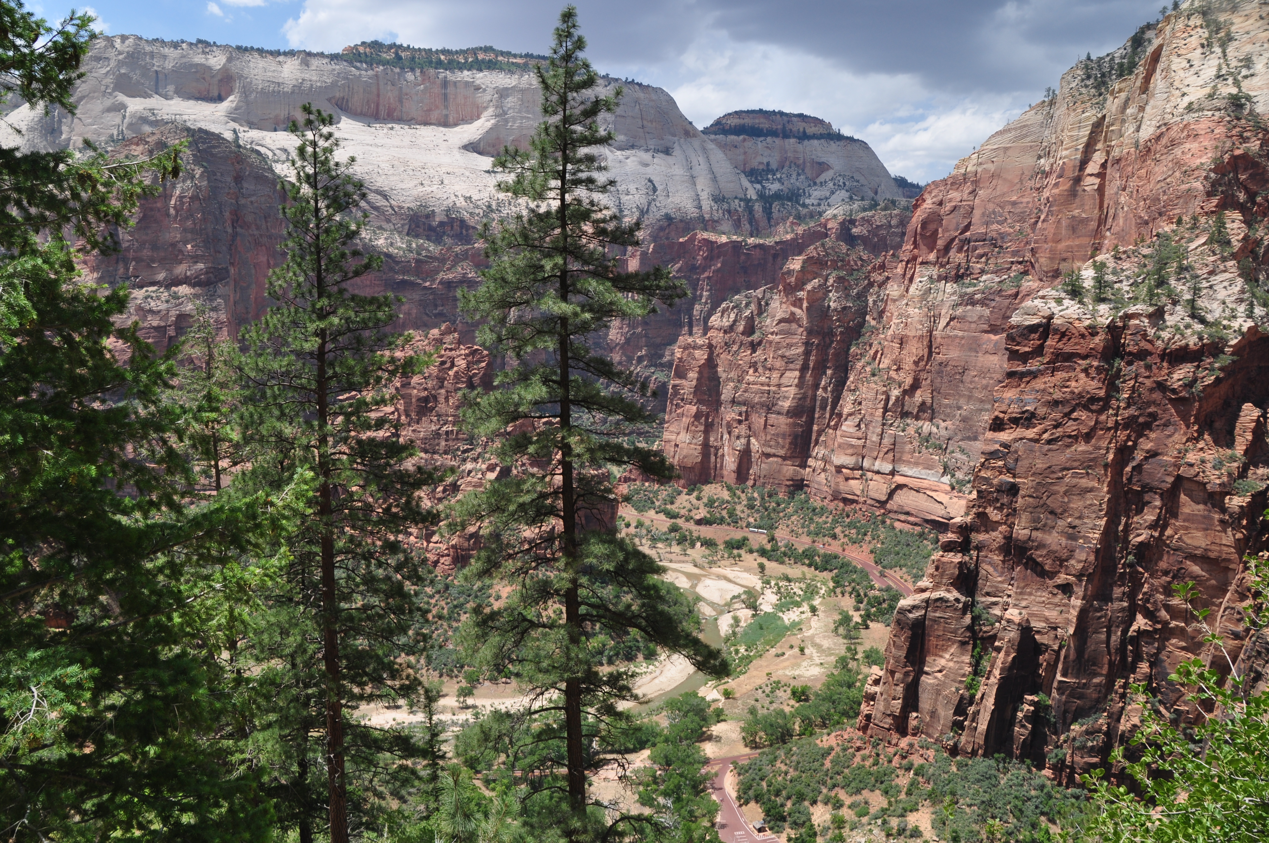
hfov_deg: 67.4
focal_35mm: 27
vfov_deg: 47.8
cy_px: 422
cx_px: 634
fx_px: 951
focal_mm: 18
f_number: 10
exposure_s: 1/250
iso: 200
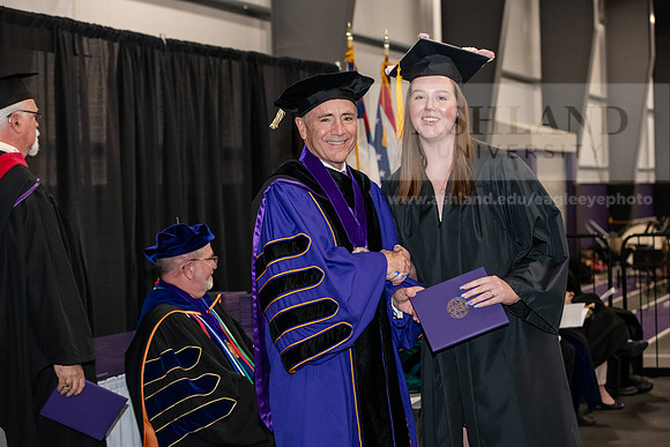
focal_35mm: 70
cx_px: 335
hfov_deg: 28.8
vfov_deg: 19.5
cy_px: 224
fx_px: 1303
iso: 2500
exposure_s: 1/200
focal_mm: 70
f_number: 5
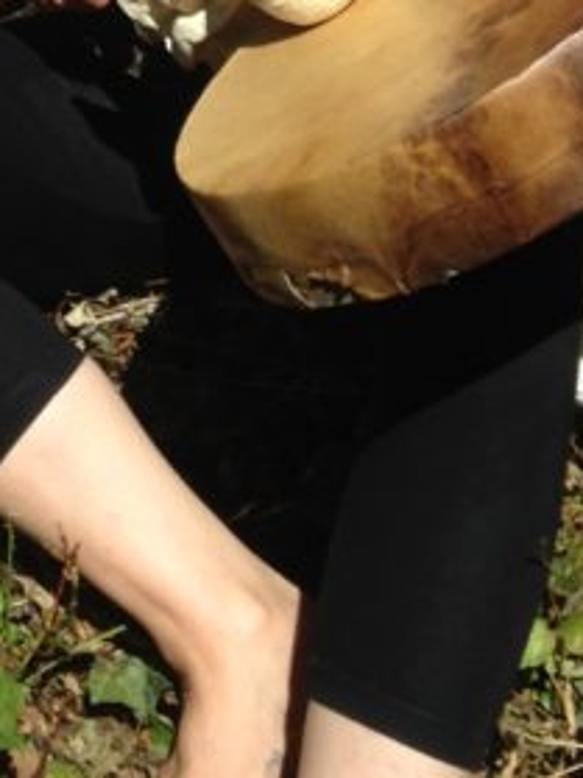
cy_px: -424
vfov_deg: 15.0
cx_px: -73
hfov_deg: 12.0
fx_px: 2719
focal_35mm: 121
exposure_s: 1/1595
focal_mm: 4.12
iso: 50
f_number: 2.4
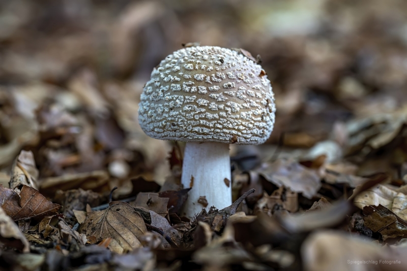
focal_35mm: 105
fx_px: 1187
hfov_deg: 19.4
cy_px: 136
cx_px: 204
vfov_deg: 13.1
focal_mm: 105
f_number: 7.1
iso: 100
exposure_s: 1/6
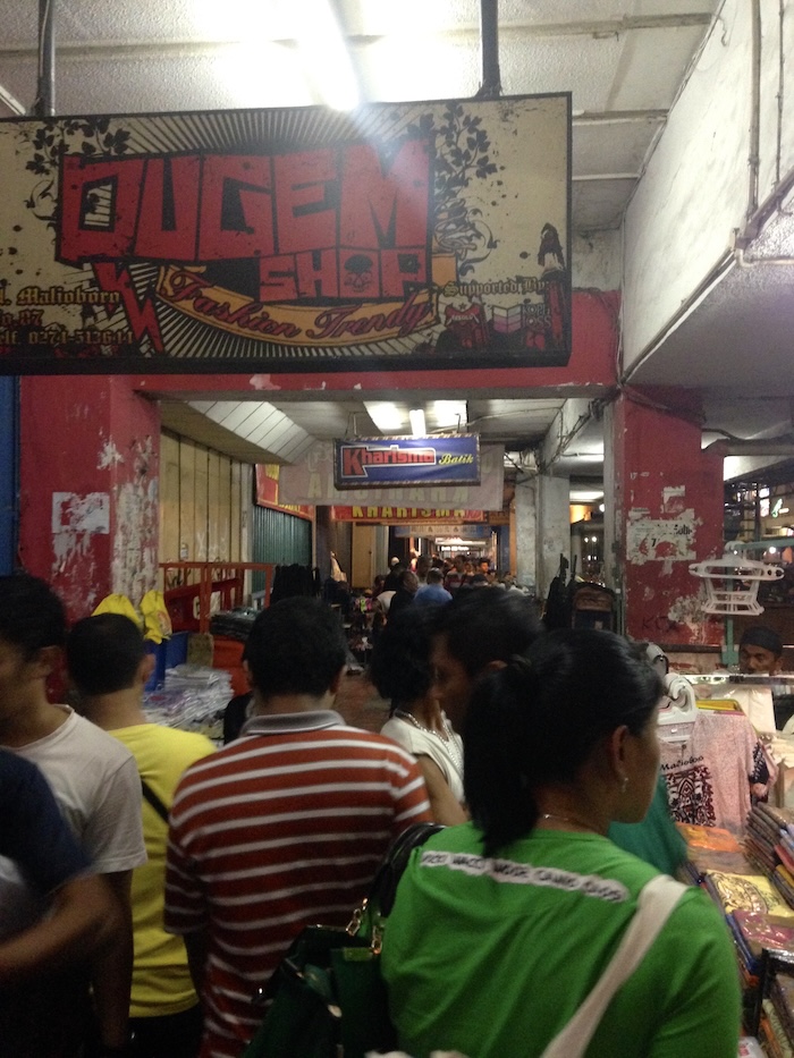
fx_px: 1009
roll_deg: +0.0
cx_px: 397
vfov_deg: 55.3
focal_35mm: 33
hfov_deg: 43.0
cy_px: 529
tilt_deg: +0.9
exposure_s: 1/20
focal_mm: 4.12
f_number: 2.4
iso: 400
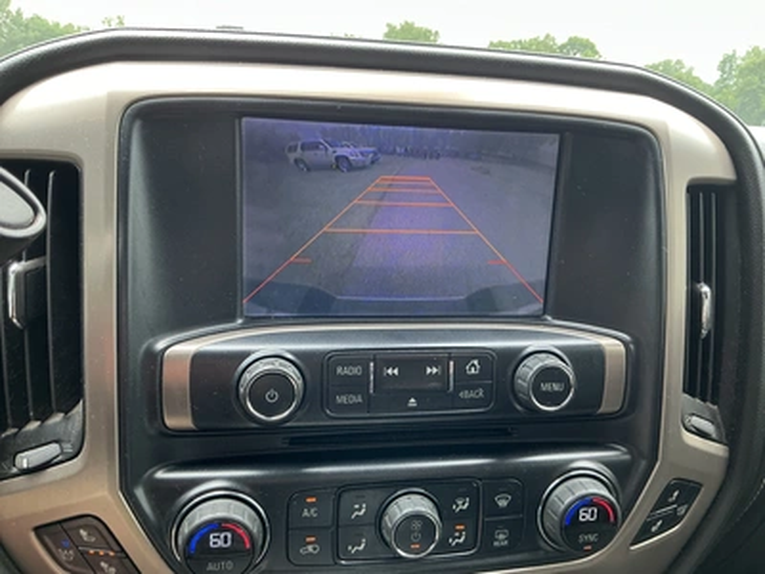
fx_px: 619
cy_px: 287
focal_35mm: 28
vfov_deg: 49.7
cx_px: 382
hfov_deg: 63.4
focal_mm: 3
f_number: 1.8
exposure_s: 1/122
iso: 50
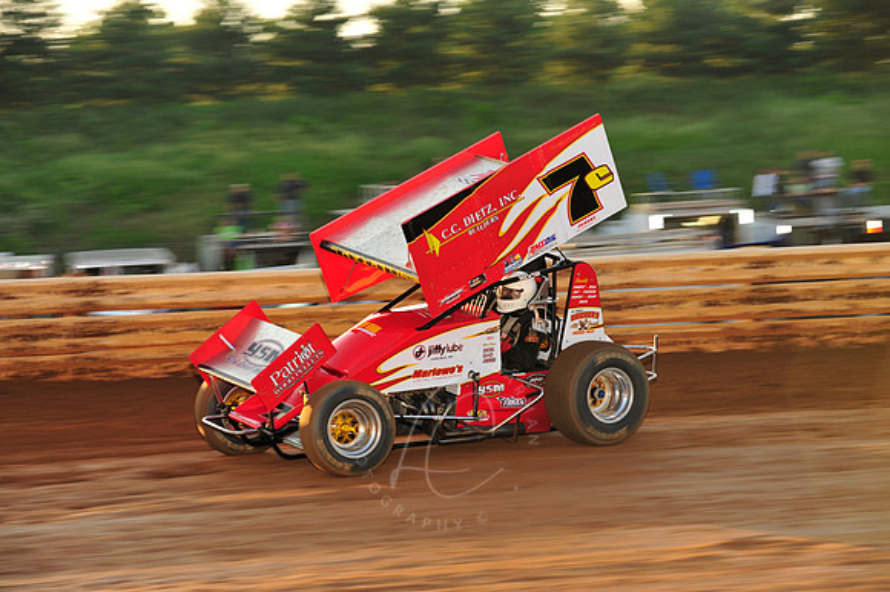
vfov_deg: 11.0
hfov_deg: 16.4
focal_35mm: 125
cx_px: 445
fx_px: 3088
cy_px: 296
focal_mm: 125
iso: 500
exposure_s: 1/320
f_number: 7.1
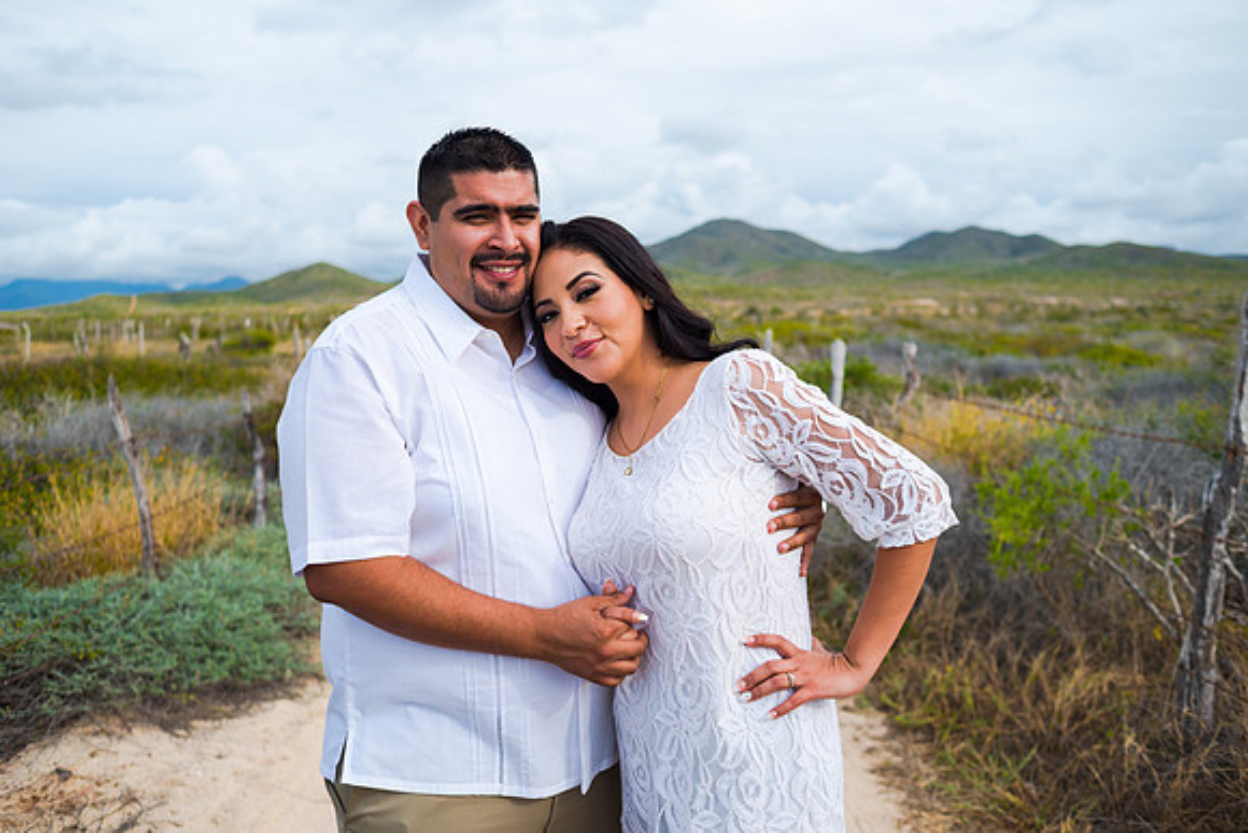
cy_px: 416
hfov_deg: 54.4
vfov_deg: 37.9
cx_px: 624
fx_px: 1214
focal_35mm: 35
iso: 50
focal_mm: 35
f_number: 4
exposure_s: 1/640
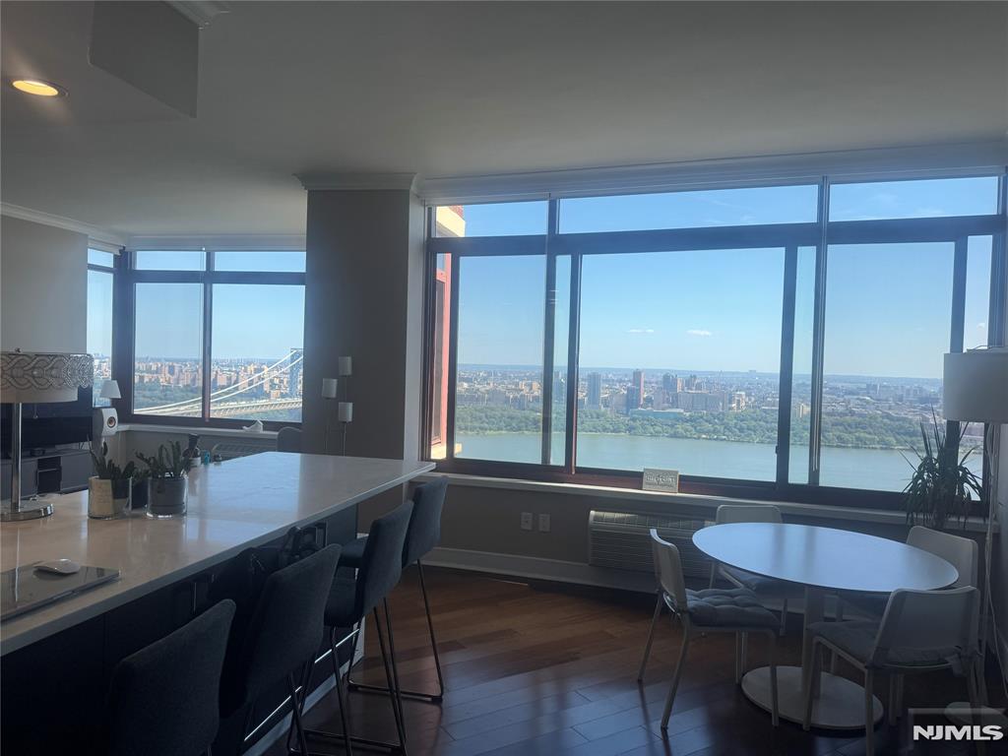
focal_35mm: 24
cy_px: 378
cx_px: 504
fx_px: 699
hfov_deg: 71.6
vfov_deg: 56.8
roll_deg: -1.4
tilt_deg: -2.4
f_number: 1.78
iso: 80
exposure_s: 1/1488
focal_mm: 6.76
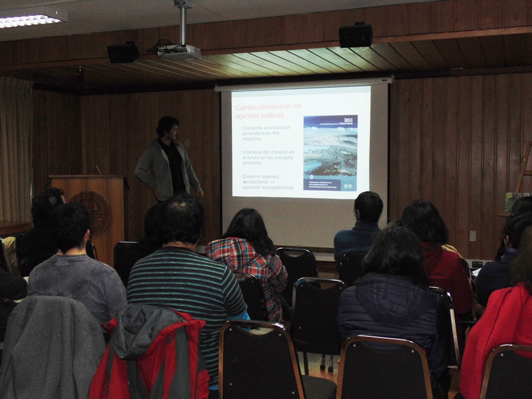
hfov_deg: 45.8
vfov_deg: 35.1
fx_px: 630
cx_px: 266
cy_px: 200
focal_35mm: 41
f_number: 3.6
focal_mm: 7.4
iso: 200
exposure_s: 1/50
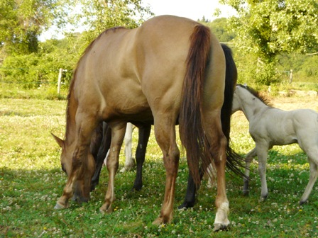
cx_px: 159
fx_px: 570
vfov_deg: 23.7
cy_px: 119
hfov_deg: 31.2
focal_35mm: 62
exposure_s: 1/250
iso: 200
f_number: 4.5
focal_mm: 10.2
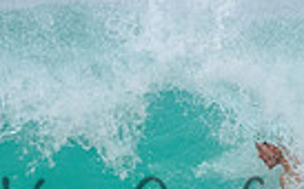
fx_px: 28599
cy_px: 192
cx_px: 231
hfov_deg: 0.6
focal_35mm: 3459
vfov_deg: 0.4
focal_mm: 800
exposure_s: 1/2000
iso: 1100
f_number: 11
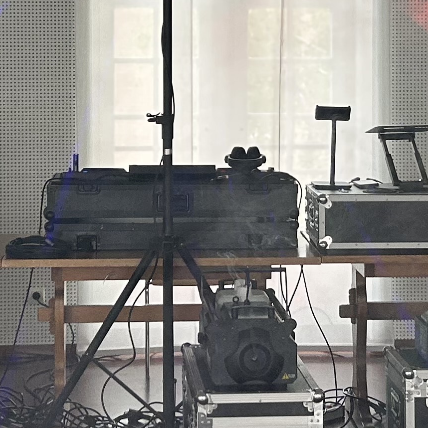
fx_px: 1511
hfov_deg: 16.1
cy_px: 94
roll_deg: +0.7
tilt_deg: -2.4
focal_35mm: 108
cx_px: 207
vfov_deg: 16.0
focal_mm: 5.7
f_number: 1.5
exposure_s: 1/121
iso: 64
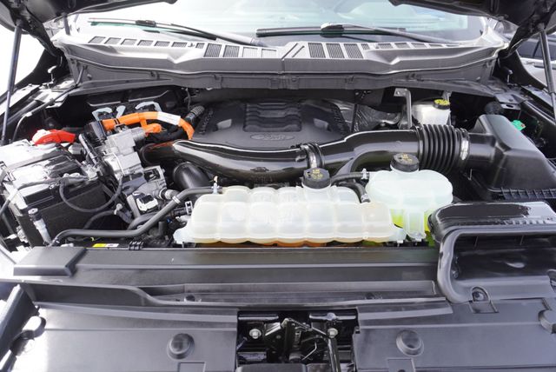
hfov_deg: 73.7
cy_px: 186
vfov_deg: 53.2
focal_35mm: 24
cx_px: 278
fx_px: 371
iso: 100
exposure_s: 1/100
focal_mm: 16
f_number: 4.5
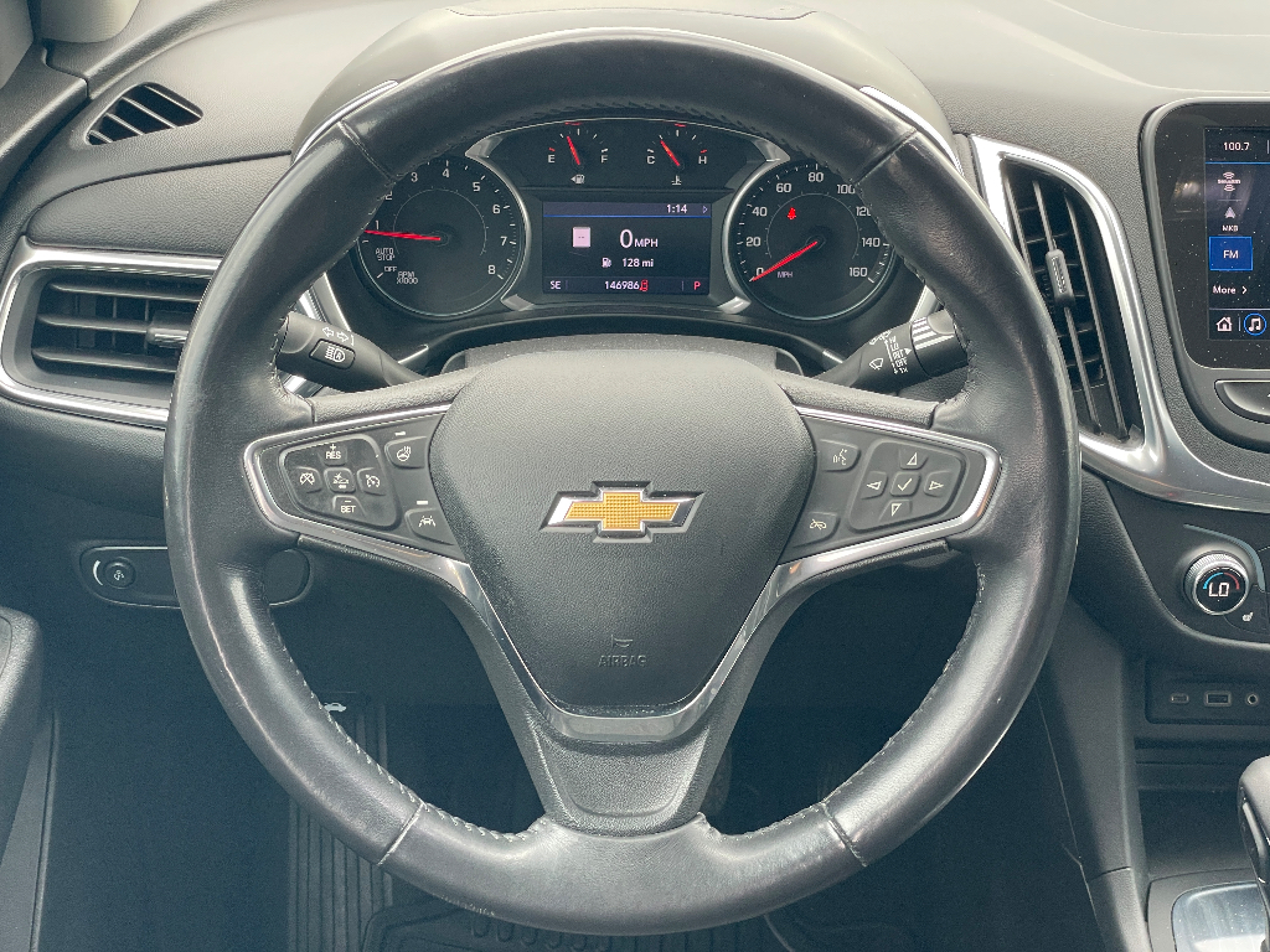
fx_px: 1908
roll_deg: -2.5
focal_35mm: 52
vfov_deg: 28.0
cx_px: 635
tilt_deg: -29.1
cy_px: 476
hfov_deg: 36.8
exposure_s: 1/99
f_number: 2
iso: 80
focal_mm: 6
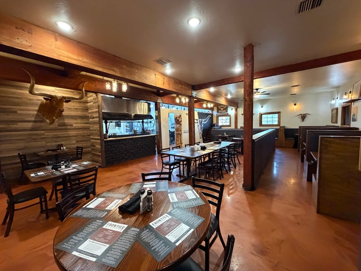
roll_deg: +1.6
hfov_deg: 102.1
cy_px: 136
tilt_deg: -4.0
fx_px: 146
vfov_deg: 85.7
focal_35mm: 14
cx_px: 180
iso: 1000
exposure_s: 1/60
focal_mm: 2.22
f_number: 2.2
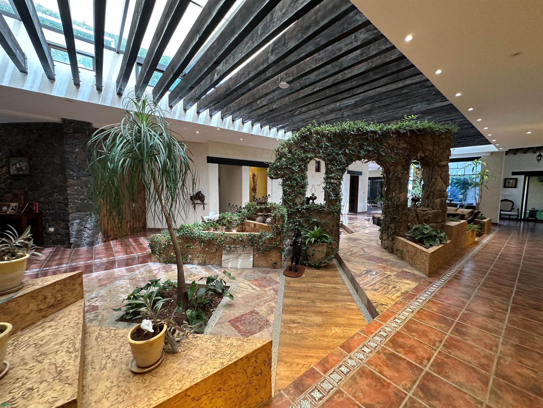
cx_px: 272
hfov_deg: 102.1
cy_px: 204
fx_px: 220
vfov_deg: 85.7
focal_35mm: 14
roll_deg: -3.5
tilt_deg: -3.5
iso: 250
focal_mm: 2.22
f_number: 2.2
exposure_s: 1/120
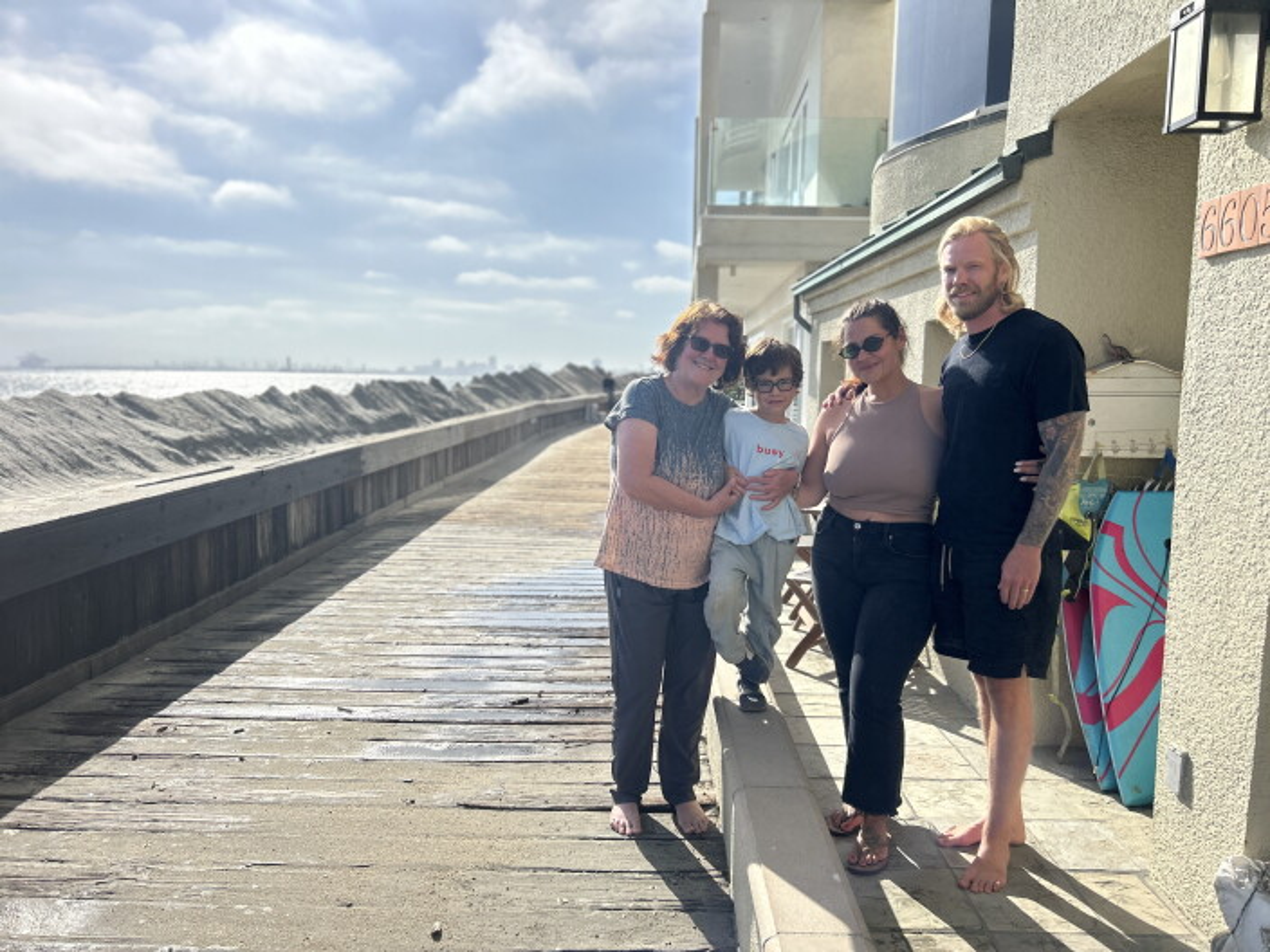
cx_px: 635
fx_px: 954
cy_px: 476
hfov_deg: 67.3
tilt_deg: -7.4
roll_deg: -0.4
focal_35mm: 26
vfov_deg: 53.1
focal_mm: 5.7
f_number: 1.5
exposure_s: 1/6993
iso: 50
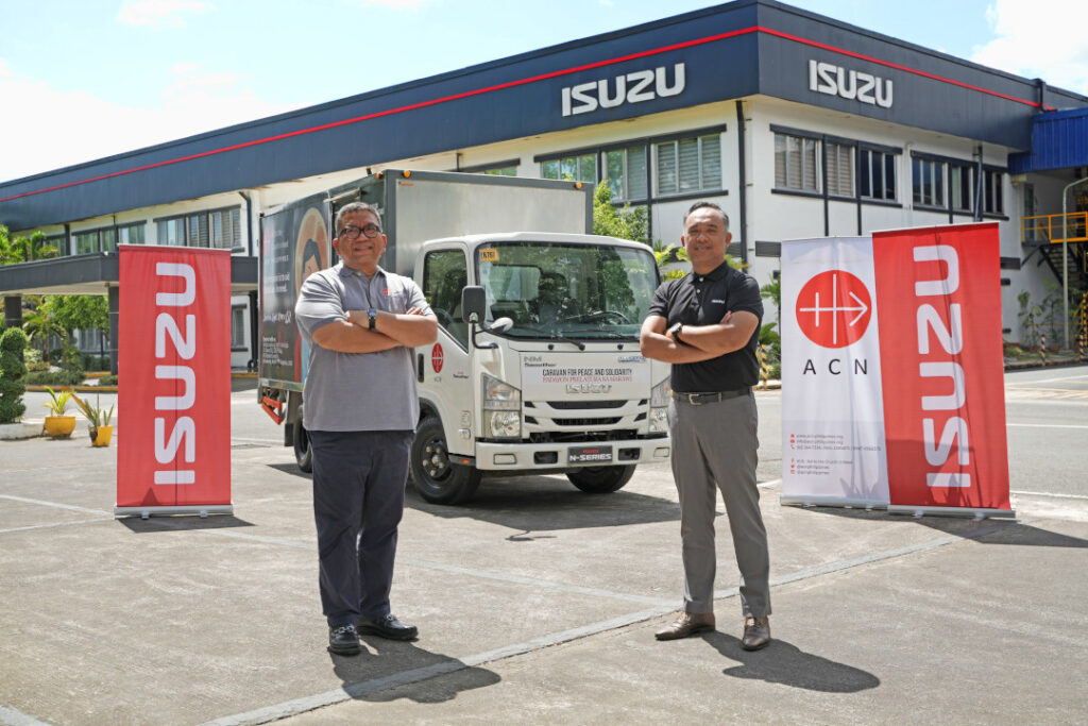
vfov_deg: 32.6
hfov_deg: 47.4
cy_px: 363
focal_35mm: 41
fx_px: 1239
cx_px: 544
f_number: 5.6
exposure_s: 1/200
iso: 100
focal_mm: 41
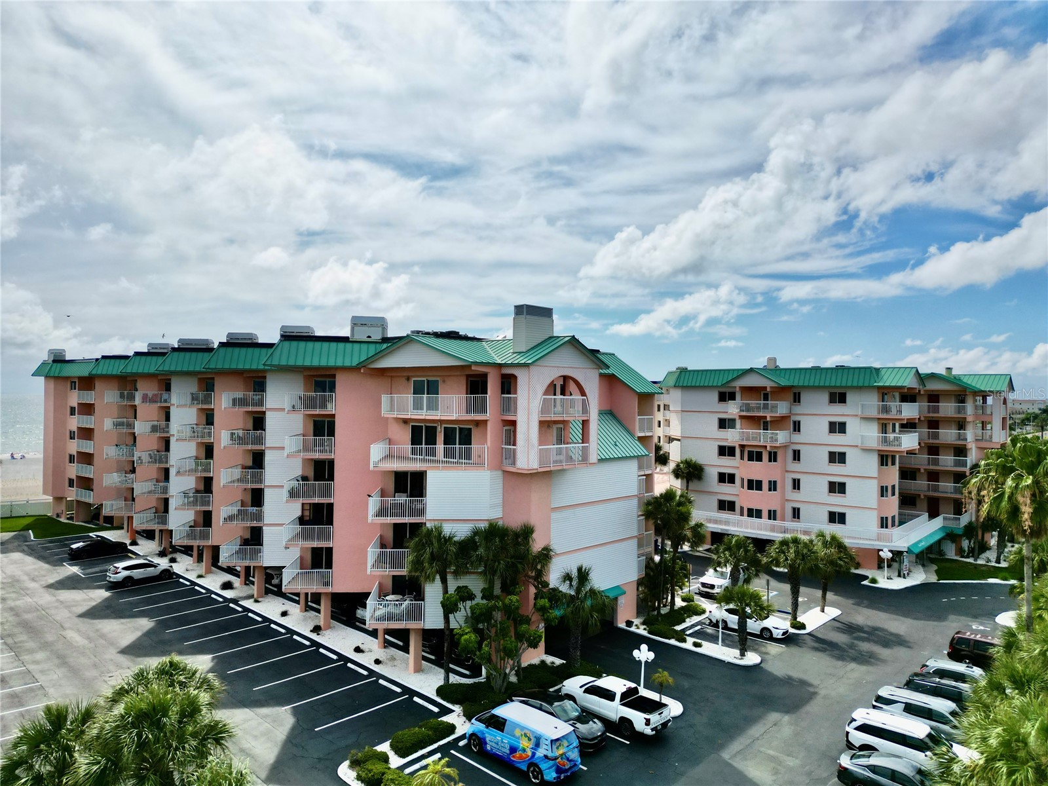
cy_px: 393
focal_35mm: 24
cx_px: 524
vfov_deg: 56.8
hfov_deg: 71.6
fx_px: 727
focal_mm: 6.72
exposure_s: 1/6000
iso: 100
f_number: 1.7
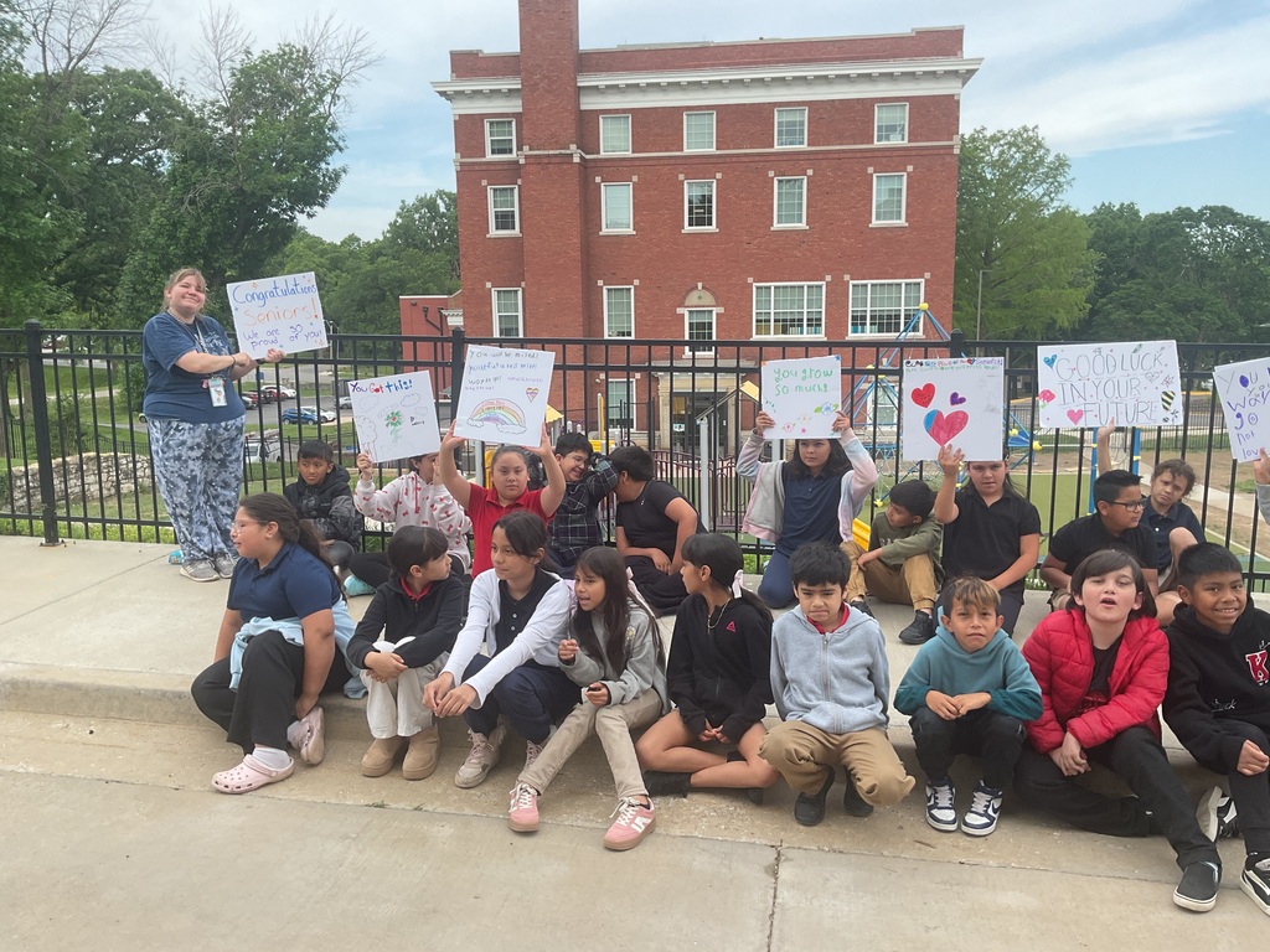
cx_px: 635
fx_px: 1064
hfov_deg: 61.7
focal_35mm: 29
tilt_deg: -10.4
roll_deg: +1.0
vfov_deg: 48.2
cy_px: 476
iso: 16
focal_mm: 3
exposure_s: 1/524
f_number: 1.8
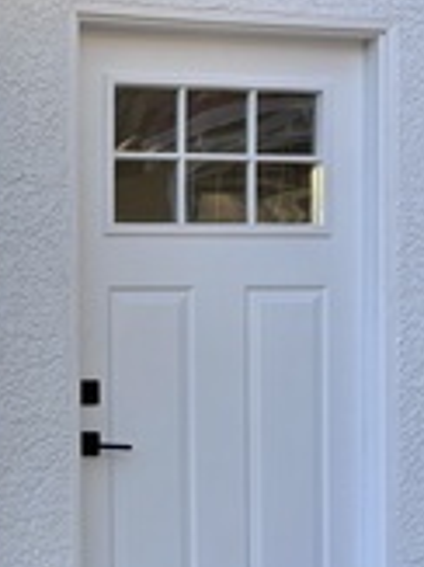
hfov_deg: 17.7
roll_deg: +0.6
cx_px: -64
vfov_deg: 24.3
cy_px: 376
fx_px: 1308
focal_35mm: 80
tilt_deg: -2.4
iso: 50
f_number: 1.6
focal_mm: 5.96
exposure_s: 1/405
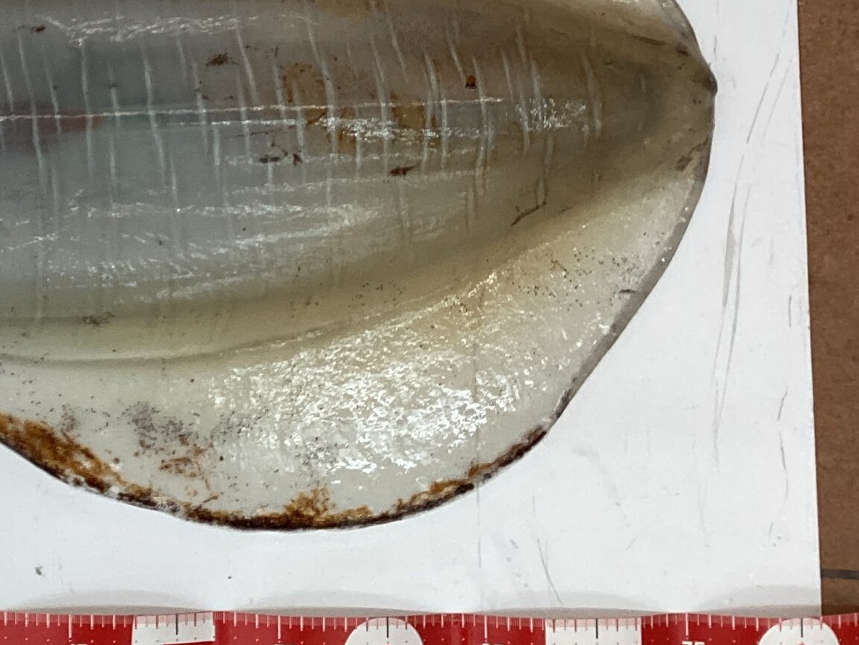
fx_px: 1713
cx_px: -72
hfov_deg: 26.1
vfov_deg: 21.2
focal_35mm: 69
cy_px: 179
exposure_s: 1/120
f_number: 2.4
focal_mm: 3.3
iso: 64
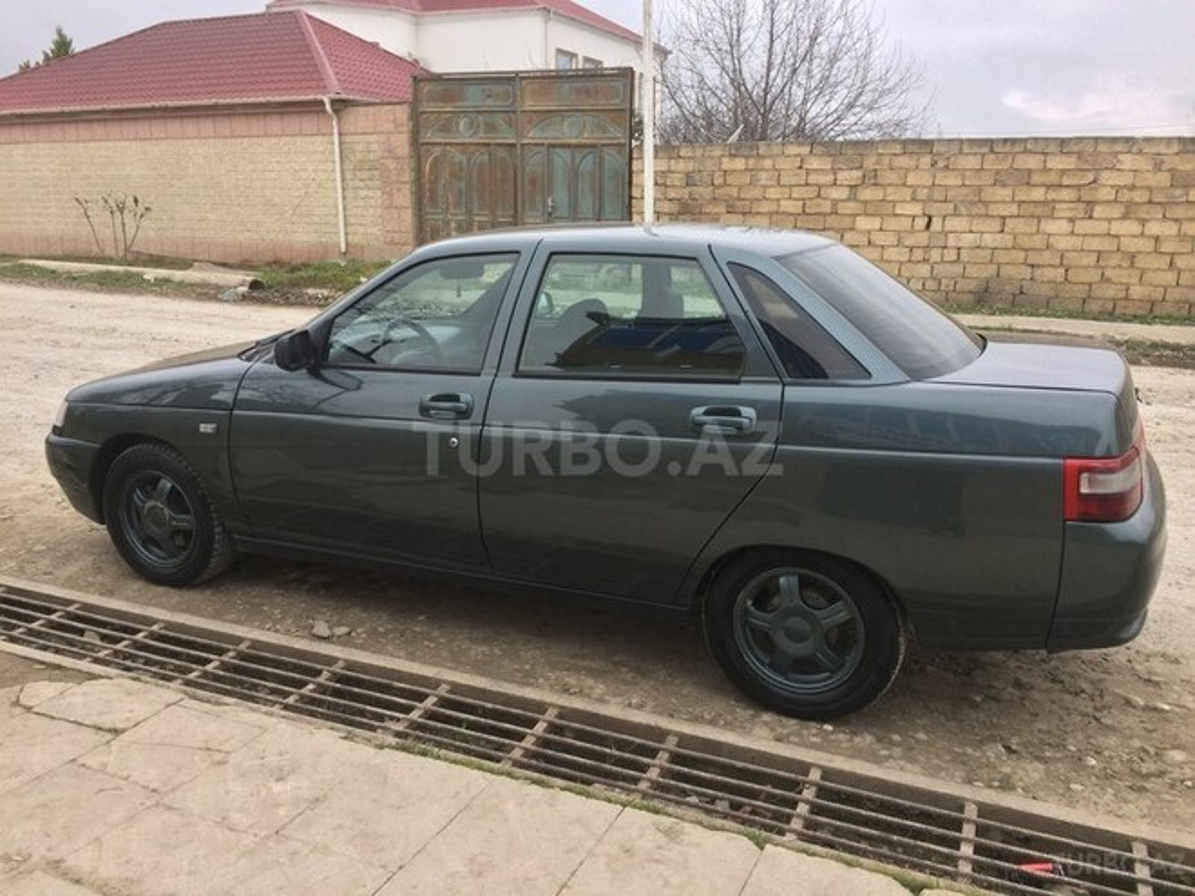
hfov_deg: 61.7
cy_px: 448
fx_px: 1001
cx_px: 598
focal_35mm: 29
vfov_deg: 48.2
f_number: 2.2
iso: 64
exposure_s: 1/100
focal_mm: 4.15
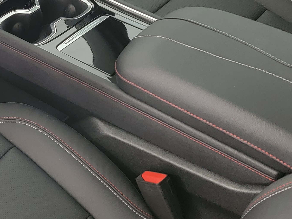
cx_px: -85
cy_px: 10
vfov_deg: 20.2
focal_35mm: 71
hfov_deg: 24.1
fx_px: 599
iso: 400
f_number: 1.8
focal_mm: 6.7
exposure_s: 1/40
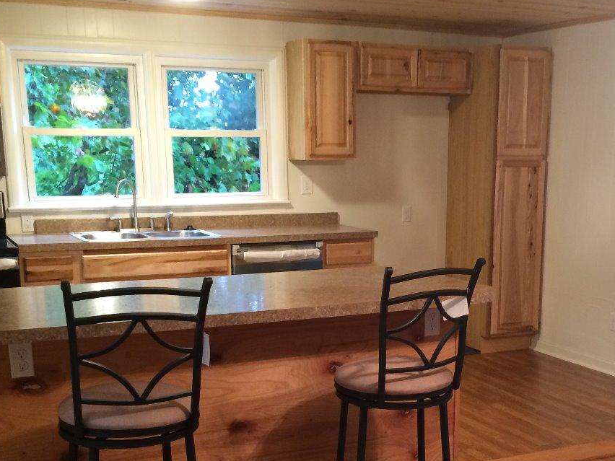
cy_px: 345
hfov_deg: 38.8
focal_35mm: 49
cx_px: 361
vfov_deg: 29.2
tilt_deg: -12.2
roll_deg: -0.9
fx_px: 871
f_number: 2.2
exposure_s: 1/30
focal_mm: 4.15
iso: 160
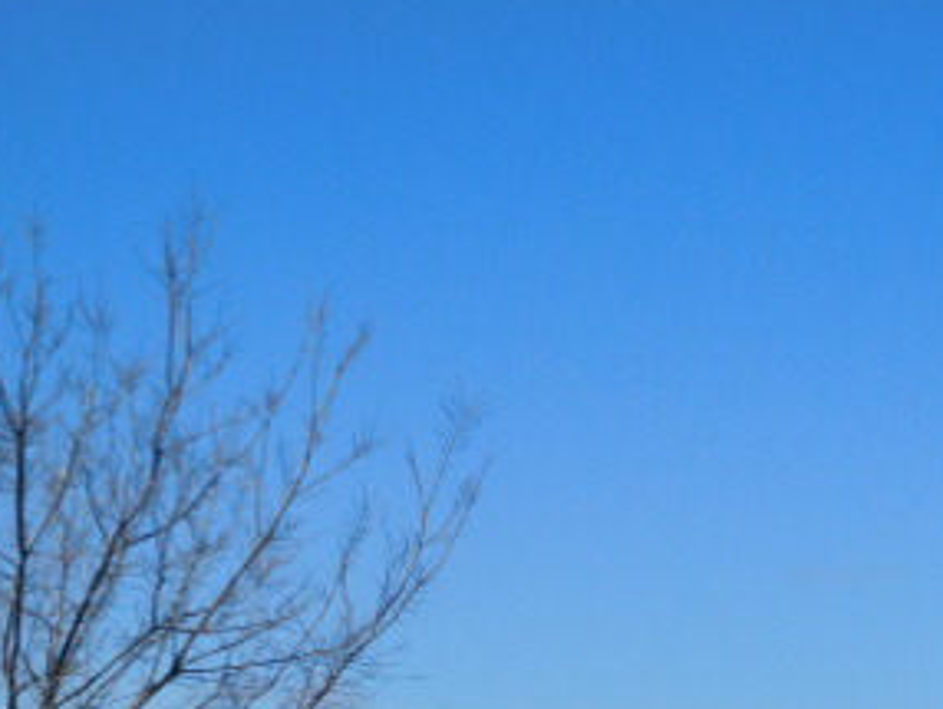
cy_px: 749
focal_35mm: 123
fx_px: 3354
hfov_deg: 15.9
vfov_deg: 11.9
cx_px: 719
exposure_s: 1/500
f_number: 8.4
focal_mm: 9.8
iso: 125
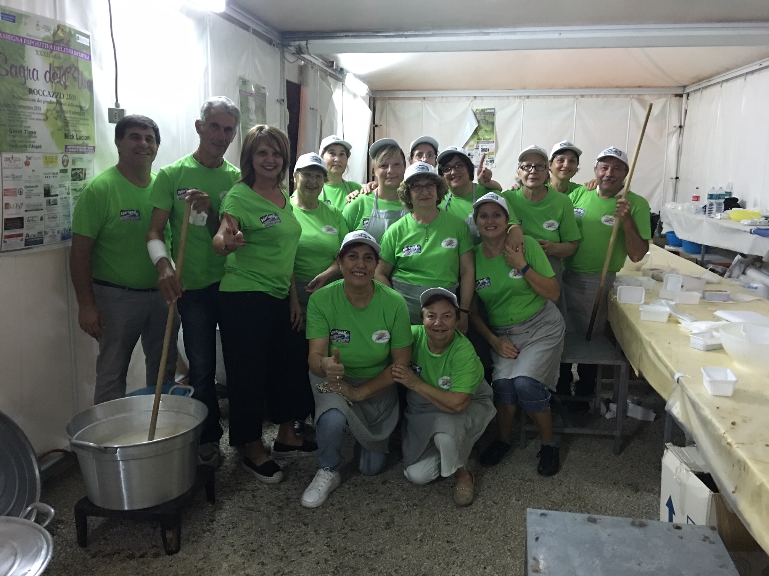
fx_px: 644
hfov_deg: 61.7
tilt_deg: -10.2
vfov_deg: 48.2
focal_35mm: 29
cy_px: 288
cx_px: 384
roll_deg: -0.6
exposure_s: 1/8
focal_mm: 4.15
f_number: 2.2
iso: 125
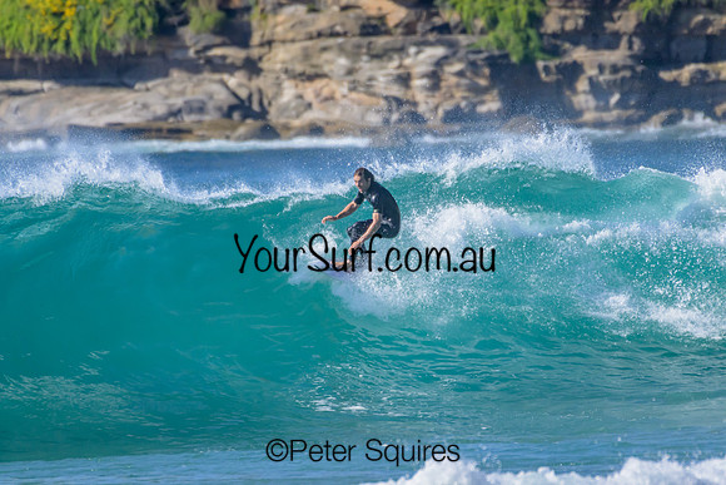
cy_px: 242
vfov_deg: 1.4
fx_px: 20170
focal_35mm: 1000
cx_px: 363
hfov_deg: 2.1
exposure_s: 1/2000
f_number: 11
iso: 1600
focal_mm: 1000
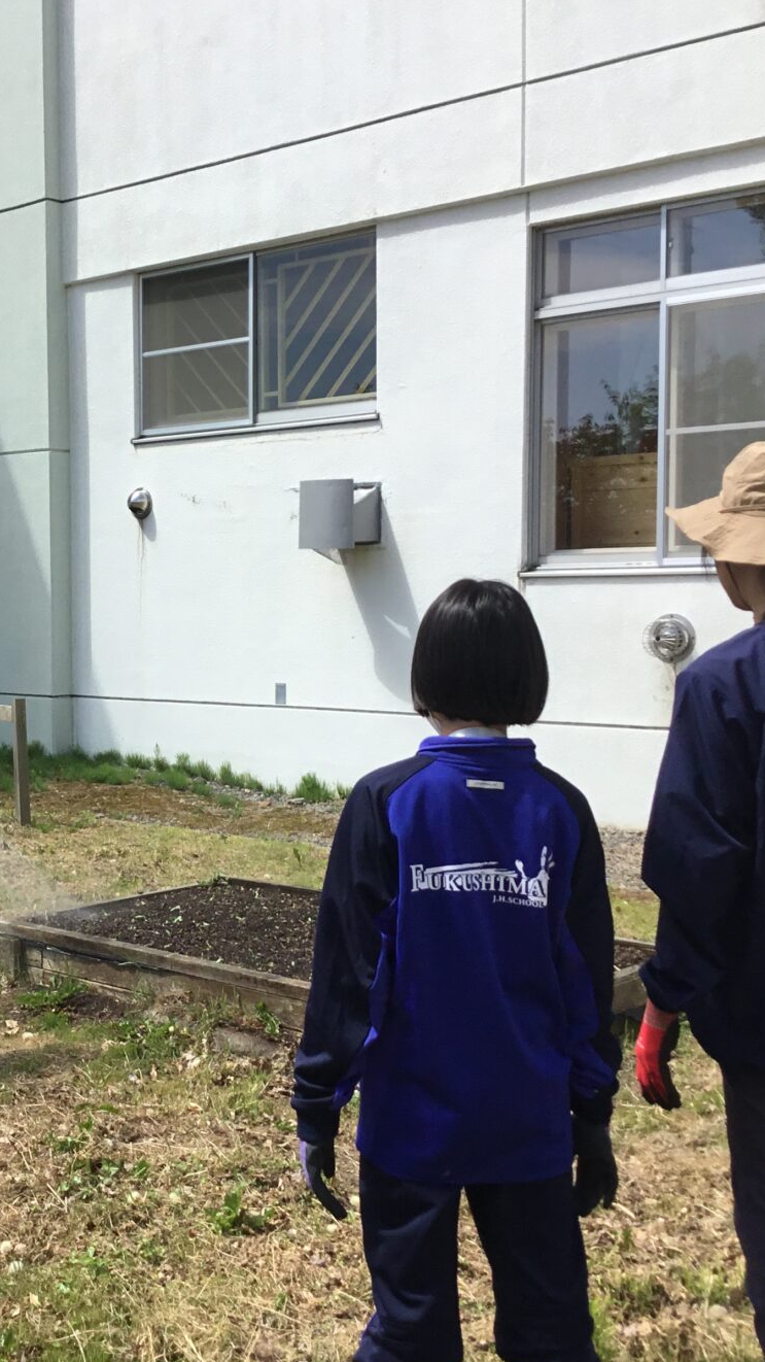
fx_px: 1660
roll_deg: -0.3
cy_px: 681
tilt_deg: -2.4
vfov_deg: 44.6
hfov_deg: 25.3
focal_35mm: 46
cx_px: 105
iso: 25
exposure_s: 1/1294
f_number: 2.4
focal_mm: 3.3
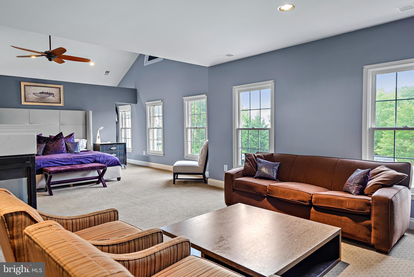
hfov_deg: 73.7
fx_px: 276
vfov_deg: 53.2
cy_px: 138
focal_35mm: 24
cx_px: 207
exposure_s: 1/5
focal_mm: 24
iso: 250
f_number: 9
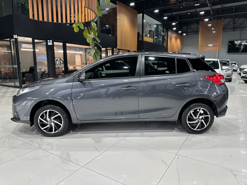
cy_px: 92
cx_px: 124
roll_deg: -0.2
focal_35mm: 24
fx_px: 171
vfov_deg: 56.8
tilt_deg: -10.0
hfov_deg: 71.6
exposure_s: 1/120
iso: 200
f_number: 1.78
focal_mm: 6.86
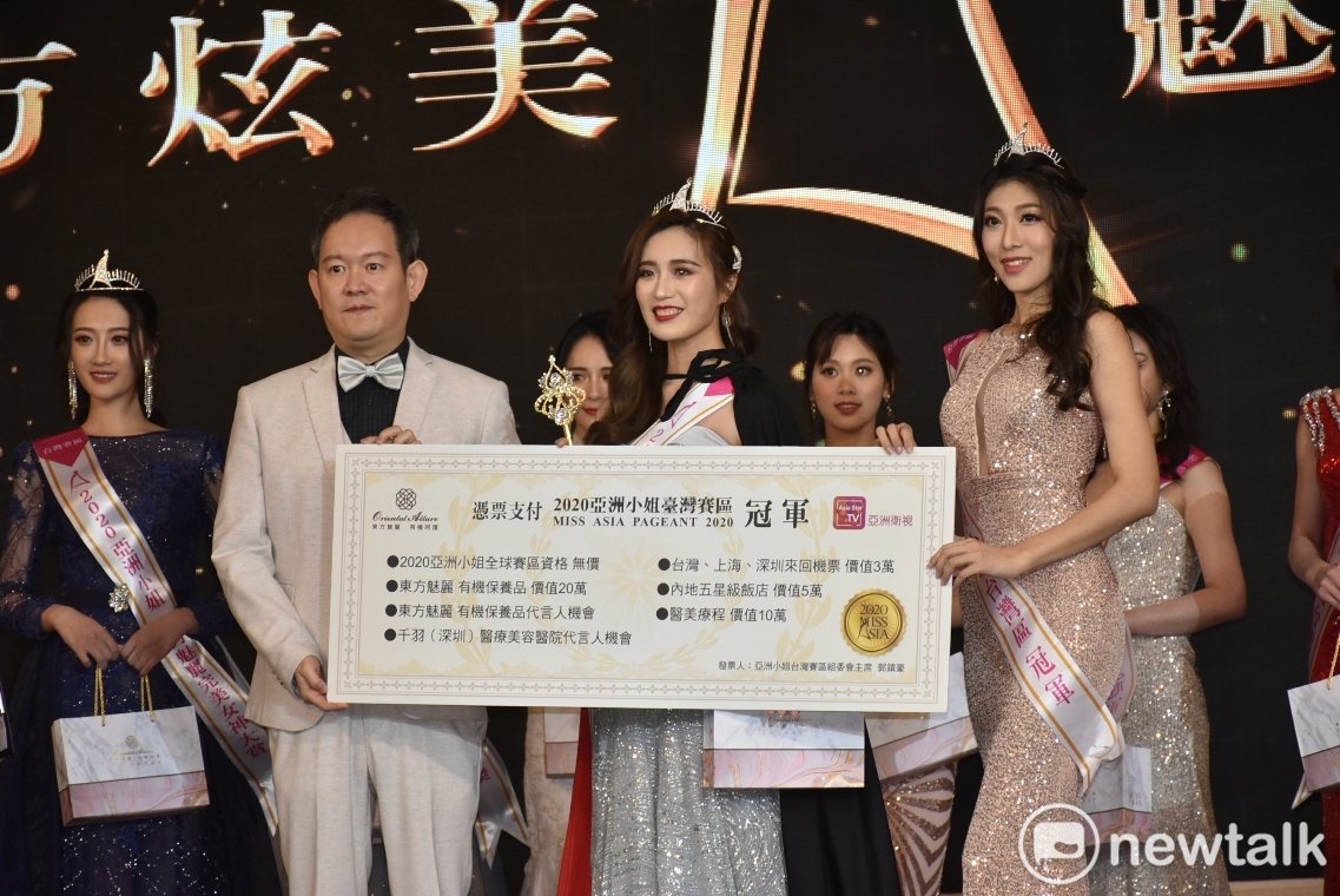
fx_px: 5308
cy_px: 448
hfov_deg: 14.4
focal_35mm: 142
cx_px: 670
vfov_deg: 9.6
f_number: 5.6
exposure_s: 1/125
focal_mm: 95
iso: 400
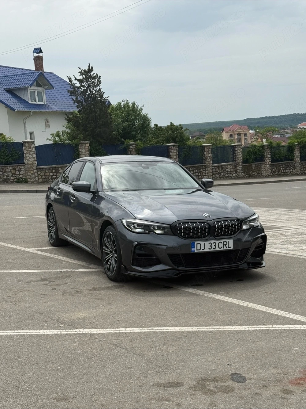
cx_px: 153
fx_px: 566
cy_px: 204
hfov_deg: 30.3
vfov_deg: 39.7
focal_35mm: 48
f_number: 1.78
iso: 64
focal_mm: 6.76
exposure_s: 1/7874
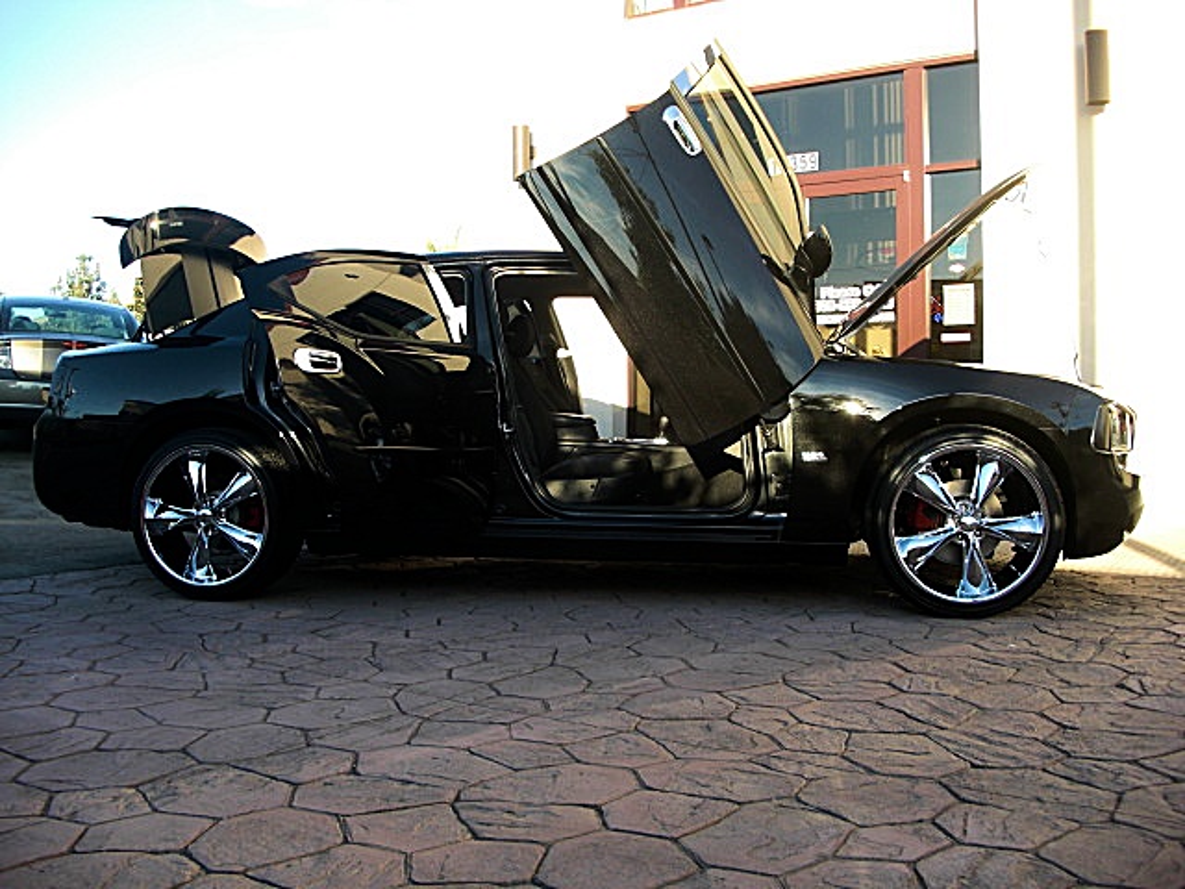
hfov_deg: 51.4
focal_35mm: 36
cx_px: 592
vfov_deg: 39.7
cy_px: 444
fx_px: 1232
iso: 50
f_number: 2.8
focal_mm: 6.3
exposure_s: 1/160
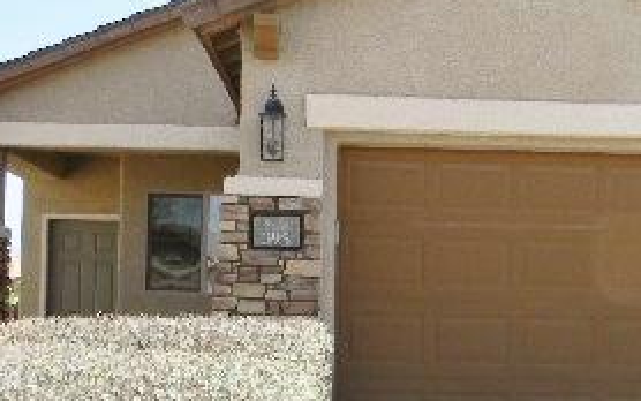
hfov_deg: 20.4
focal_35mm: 100
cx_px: 572
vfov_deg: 13.1
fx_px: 1748
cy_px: 272
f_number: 3.8
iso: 80
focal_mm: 7.3
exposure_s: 1/500
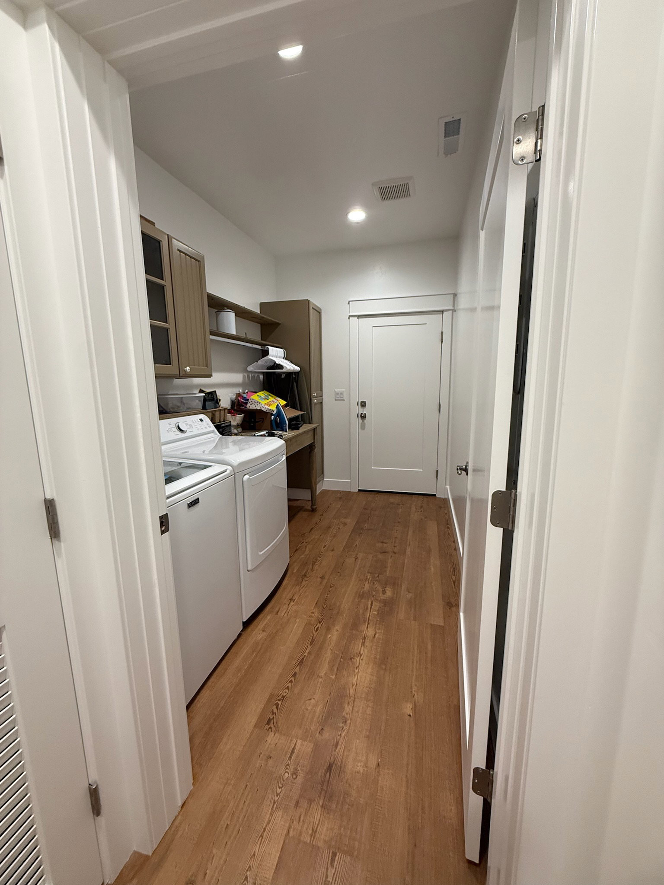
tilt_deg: -9.8
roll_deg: +0.2
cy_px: 442
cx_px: 332
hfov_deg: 85.7
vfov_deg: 102.1
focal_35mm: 14
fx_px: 358
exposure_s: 1/120
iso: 320
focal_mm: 2.22
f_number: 2.2
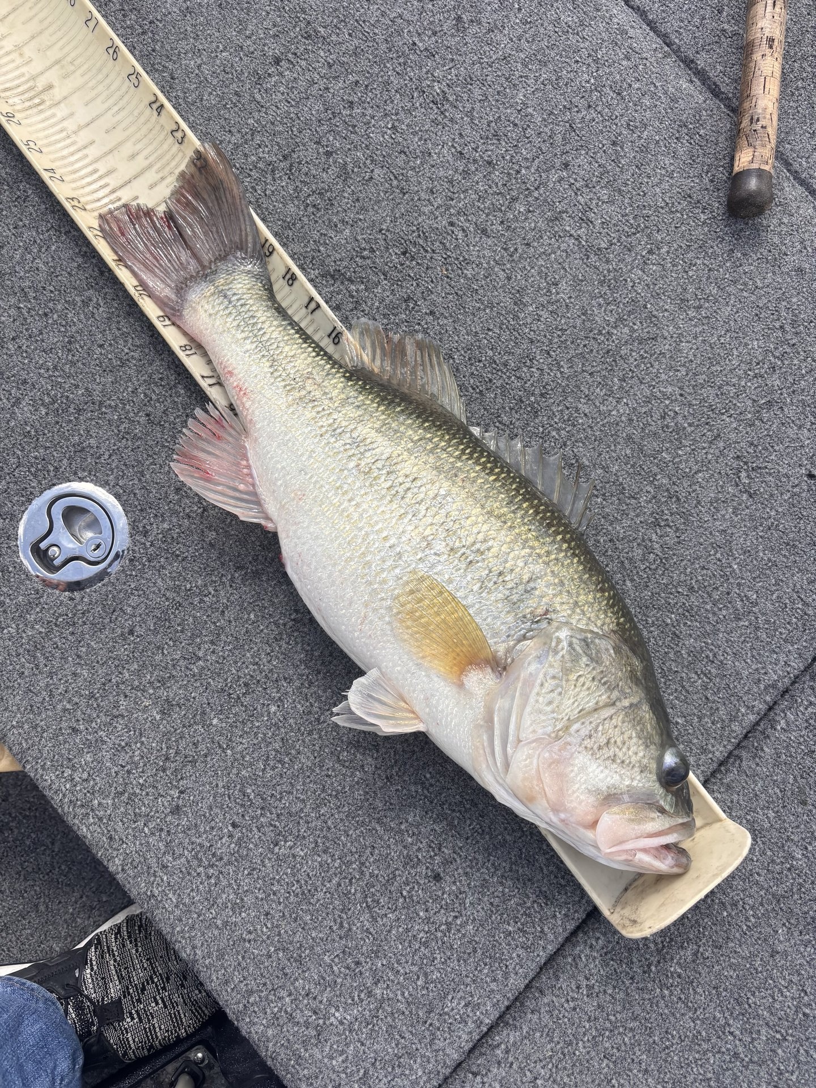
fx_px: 817
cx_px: 408
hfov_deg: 53.1
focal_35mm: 26
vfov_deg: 67.3
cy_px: 544
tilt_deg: -83.0
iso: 50
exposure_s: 1/2398
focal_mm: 5.96
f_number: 1.6
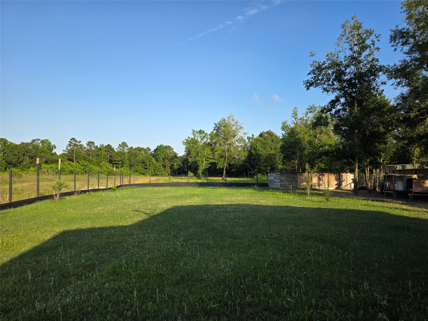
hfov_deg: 73.9
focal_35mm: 23
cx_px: 214
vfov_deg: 58.9
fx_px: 284
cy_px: 160
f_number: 1.7
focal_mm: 6.3
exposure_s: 1/3363
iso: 80
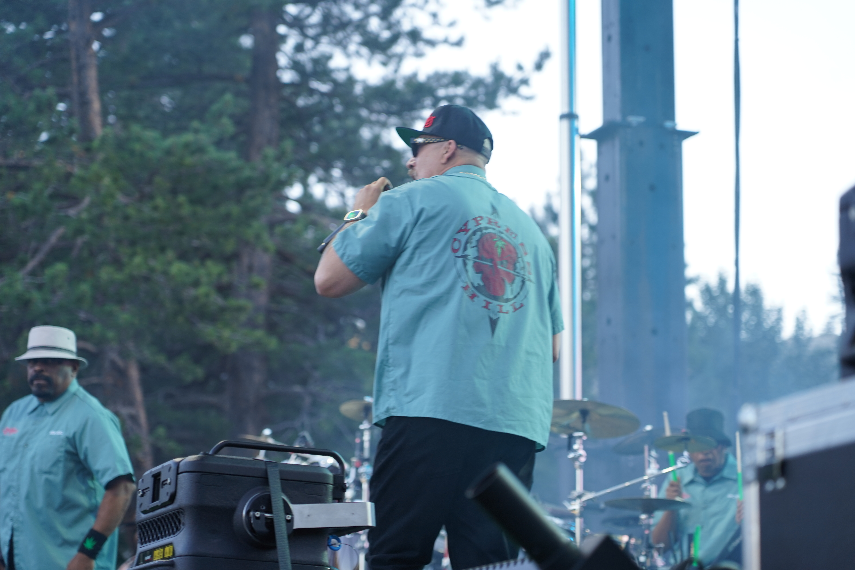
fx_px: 2494
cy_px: 285
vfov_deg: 13.0
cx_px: 428
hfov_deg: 19.5
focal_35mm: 105
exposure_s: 1/125
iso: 250
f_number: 4
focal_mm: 105
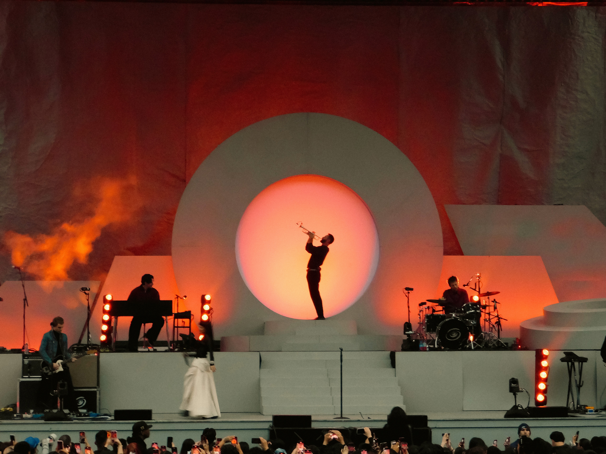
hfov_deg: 24.4
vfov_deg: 18.4
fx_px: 1401
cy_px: 227
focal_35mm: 80
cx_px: 303
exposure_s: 1/20
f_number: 4.4
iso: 400
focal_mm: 14.2
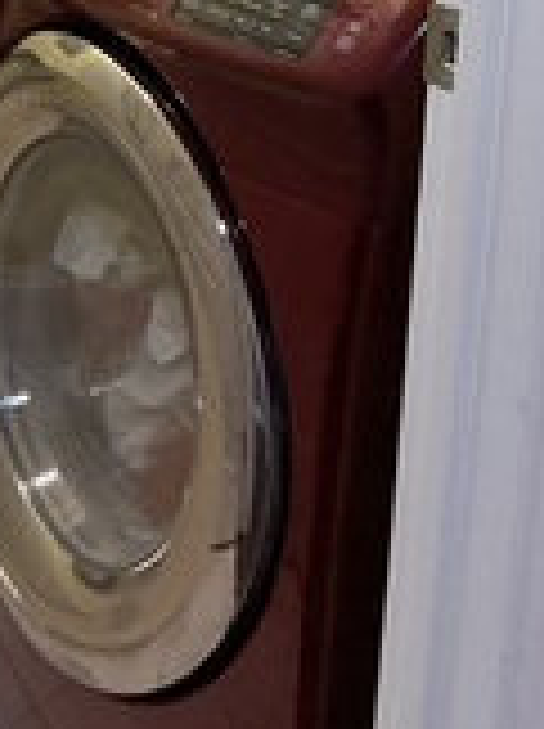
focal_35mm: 86
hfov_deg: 16.3
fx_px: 1807
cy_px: -108
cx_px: -148
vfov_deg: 21.4
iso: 160
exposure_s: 1/60
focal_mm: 3
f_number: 1.8
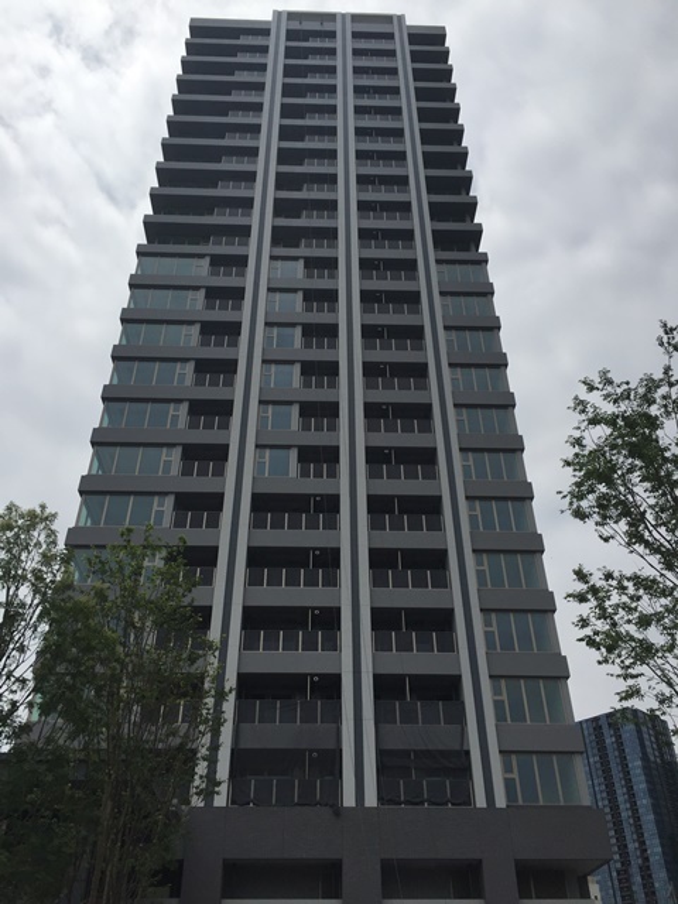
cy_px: 452
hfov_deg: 48.2
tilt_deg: +38.9
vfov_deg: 61.7
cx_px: 339
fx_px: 757
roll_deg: +0.3
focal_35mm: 29
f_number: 2.2
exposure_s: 1/7937
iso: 32
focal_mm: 4.15
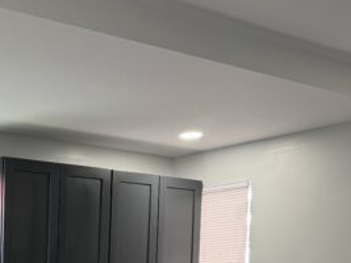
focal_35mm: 69
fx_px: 699
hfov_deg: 25.1
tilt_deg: -3.6
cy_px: 343
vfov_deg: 19.6
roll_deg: -1.1
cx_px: -83
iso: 200
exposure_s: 1/93
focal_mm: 6.76
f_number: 1.78
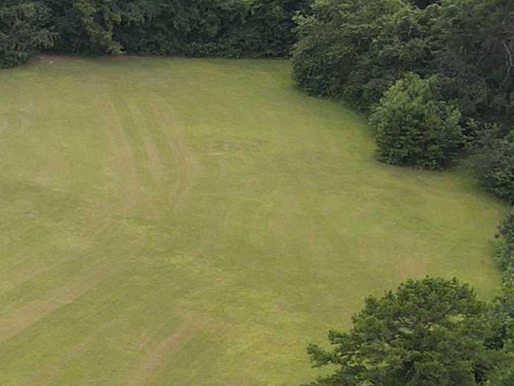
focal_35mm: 107
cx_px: -598
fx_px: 1589
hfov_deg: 14.4
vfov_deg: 13.7
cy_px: 376
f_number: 2.8
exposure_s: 1/180
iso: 100
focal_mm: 4.5
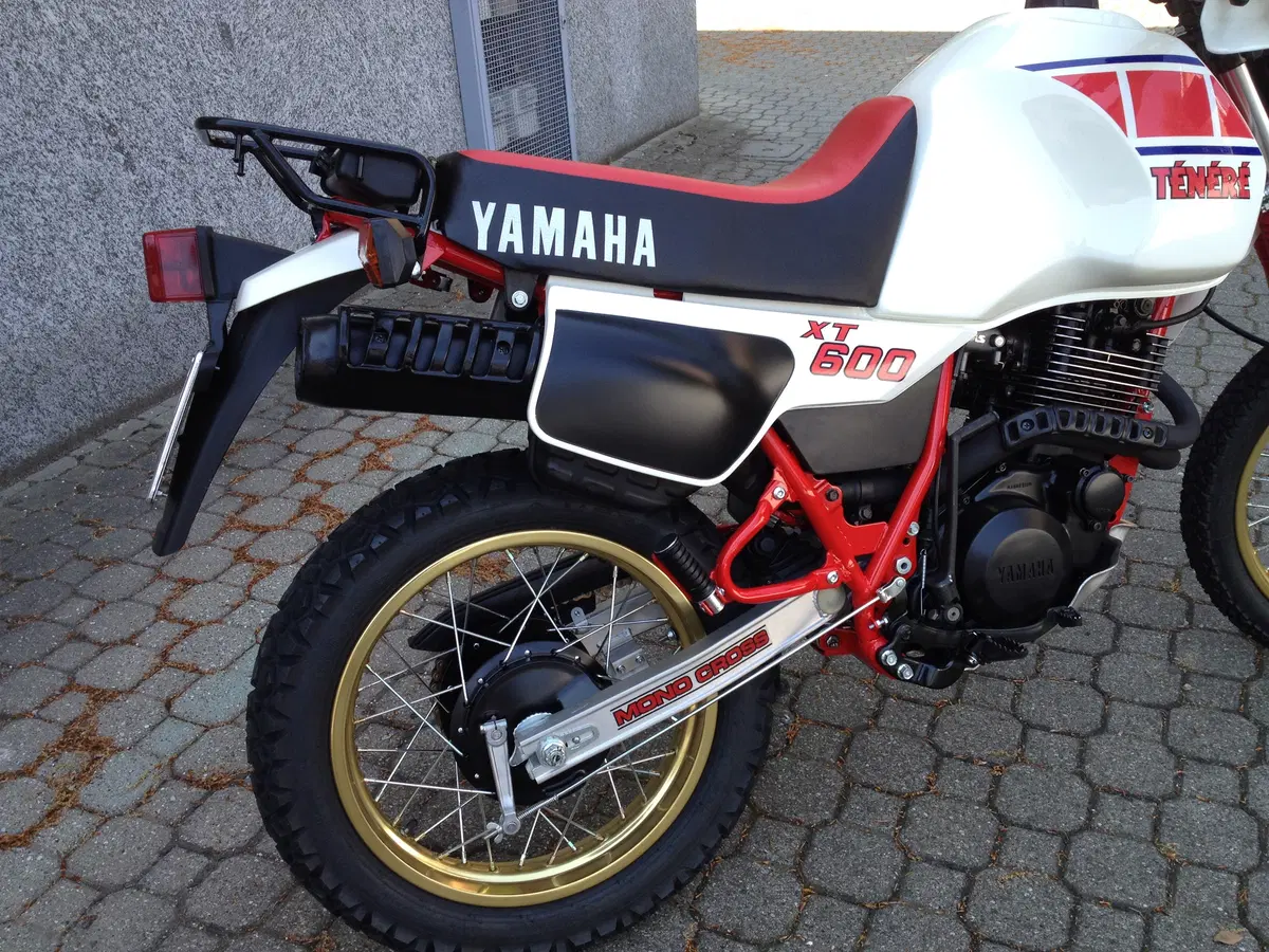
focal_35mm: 35
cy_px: 476
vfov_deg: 40.7
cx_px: 634
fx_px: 1283
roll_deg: +5.4
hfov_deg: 52.6
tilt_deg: -27.5
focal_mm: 4.28
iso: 50
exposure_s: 1/229
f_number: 2.4
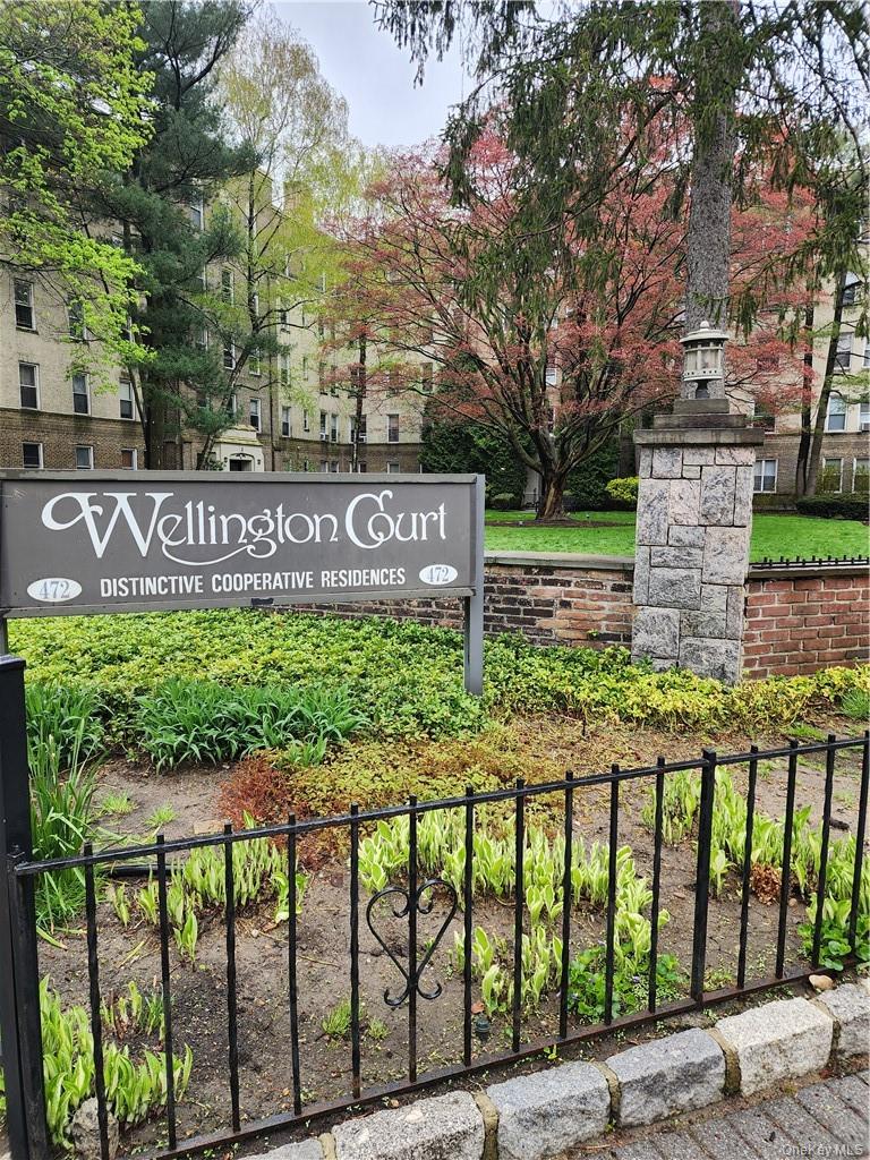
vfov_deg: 73.9
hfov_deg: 58.9
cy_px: 580
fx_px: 771
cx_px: 435
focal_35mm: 23
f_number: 1.8
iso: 40
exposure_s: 1/120
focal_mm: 6.4
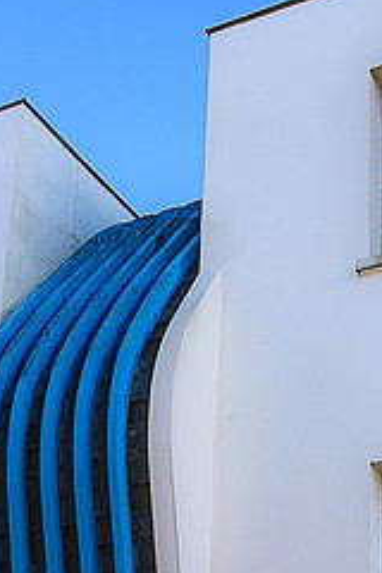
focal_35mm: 91
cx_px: 121
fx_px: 1448
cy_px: 525
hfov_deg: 15.0
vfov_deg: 21.8
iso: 250
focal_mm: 29
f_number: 11
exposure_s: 1/200
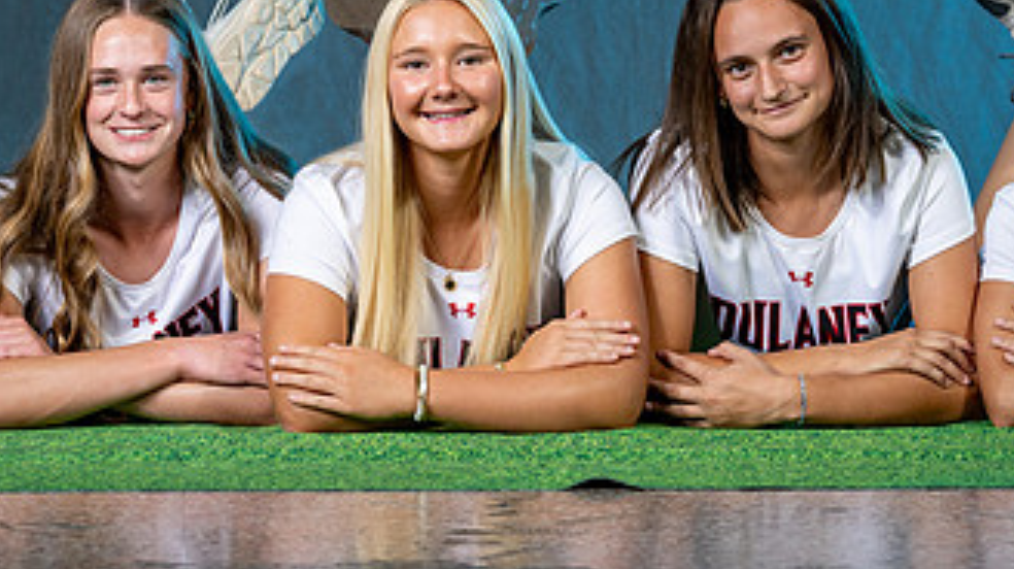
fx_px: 5455
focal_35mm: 203
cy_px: 192
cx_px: 568
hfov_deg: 10.6
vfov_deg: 6.0
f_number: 5
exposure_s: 1/200
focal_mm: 85
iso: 80
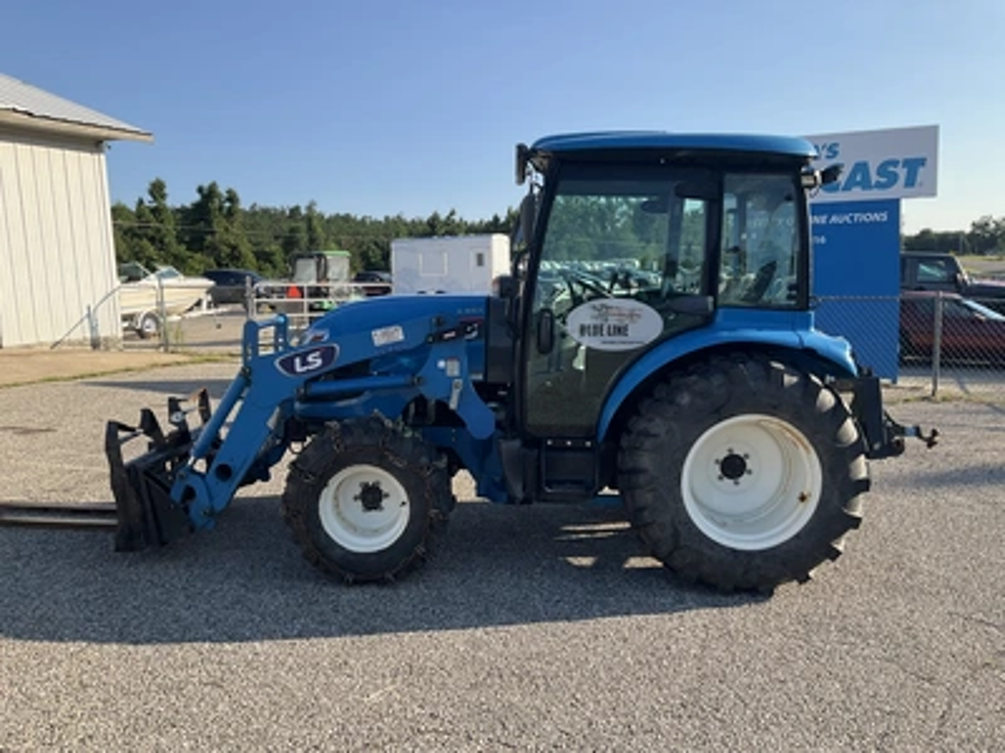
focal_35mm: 29
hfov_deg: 61.7
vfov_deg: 48.2
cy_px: 376
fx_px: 842
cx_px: 502
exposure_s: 1/1055
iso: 25
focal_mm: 3
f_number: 1.8
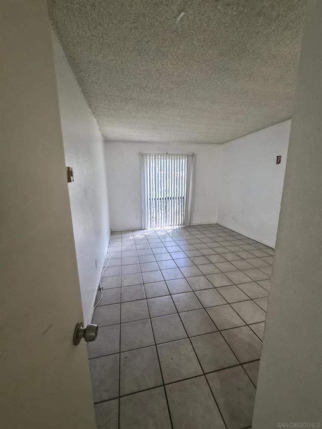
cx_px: 161
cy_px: 214
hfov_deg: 89.9
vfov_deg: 106.2
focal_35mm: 13
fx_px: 161
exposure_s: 1/60
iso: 250
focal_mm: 1.7
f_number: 2.2
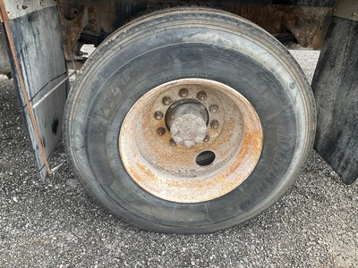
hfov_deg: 61.7
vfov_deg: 48.2
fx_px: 300
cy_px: 134
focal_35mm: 29
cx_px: 179
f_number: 1.8
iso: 25
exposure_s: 1/409
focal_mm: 3
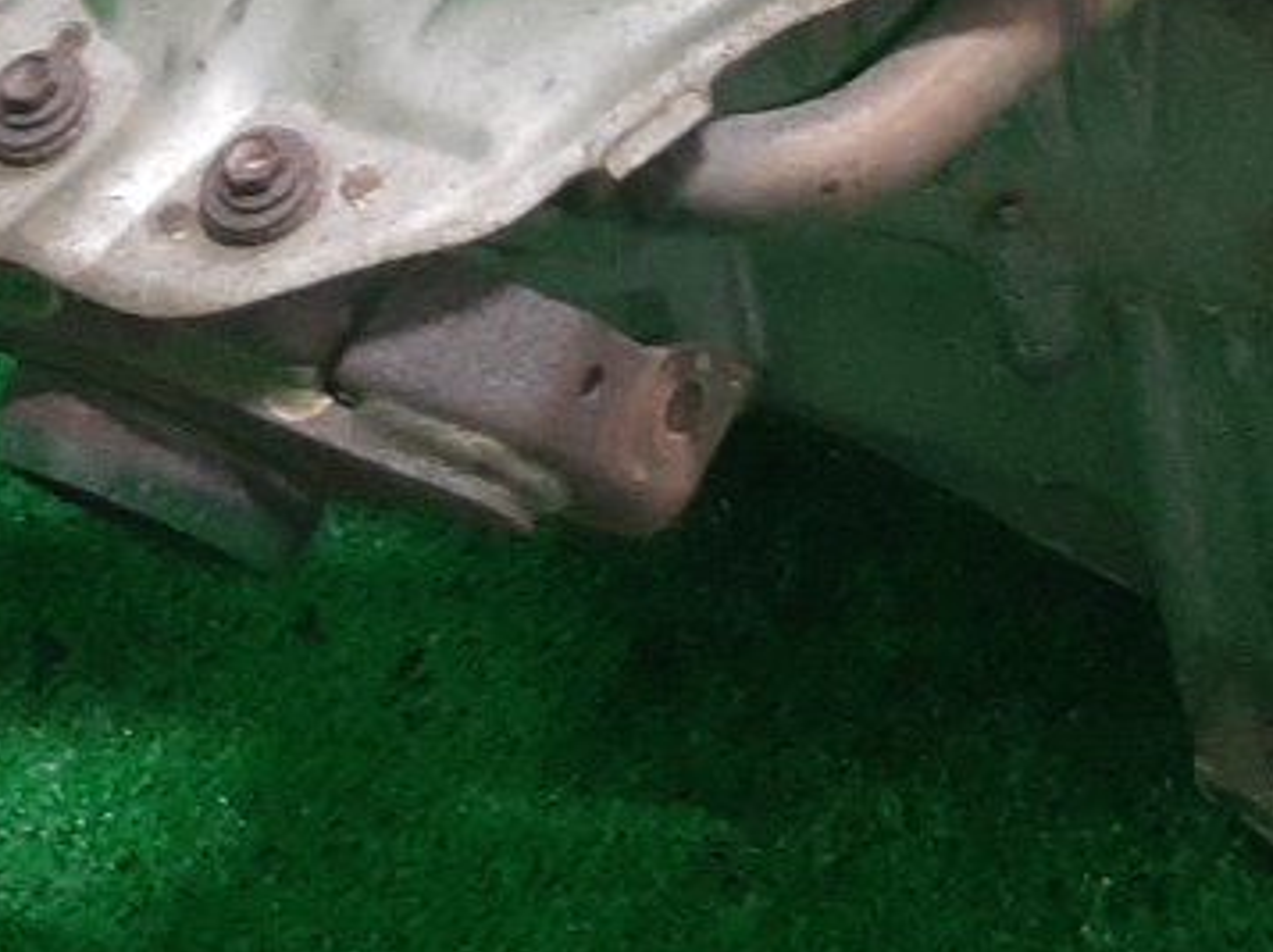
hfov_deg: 18.7
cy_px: -510
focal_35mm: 105
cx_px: 767
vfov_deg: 13.2
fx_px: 3857
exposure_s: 1/50
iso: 225
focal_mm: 3.93
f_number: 1.7
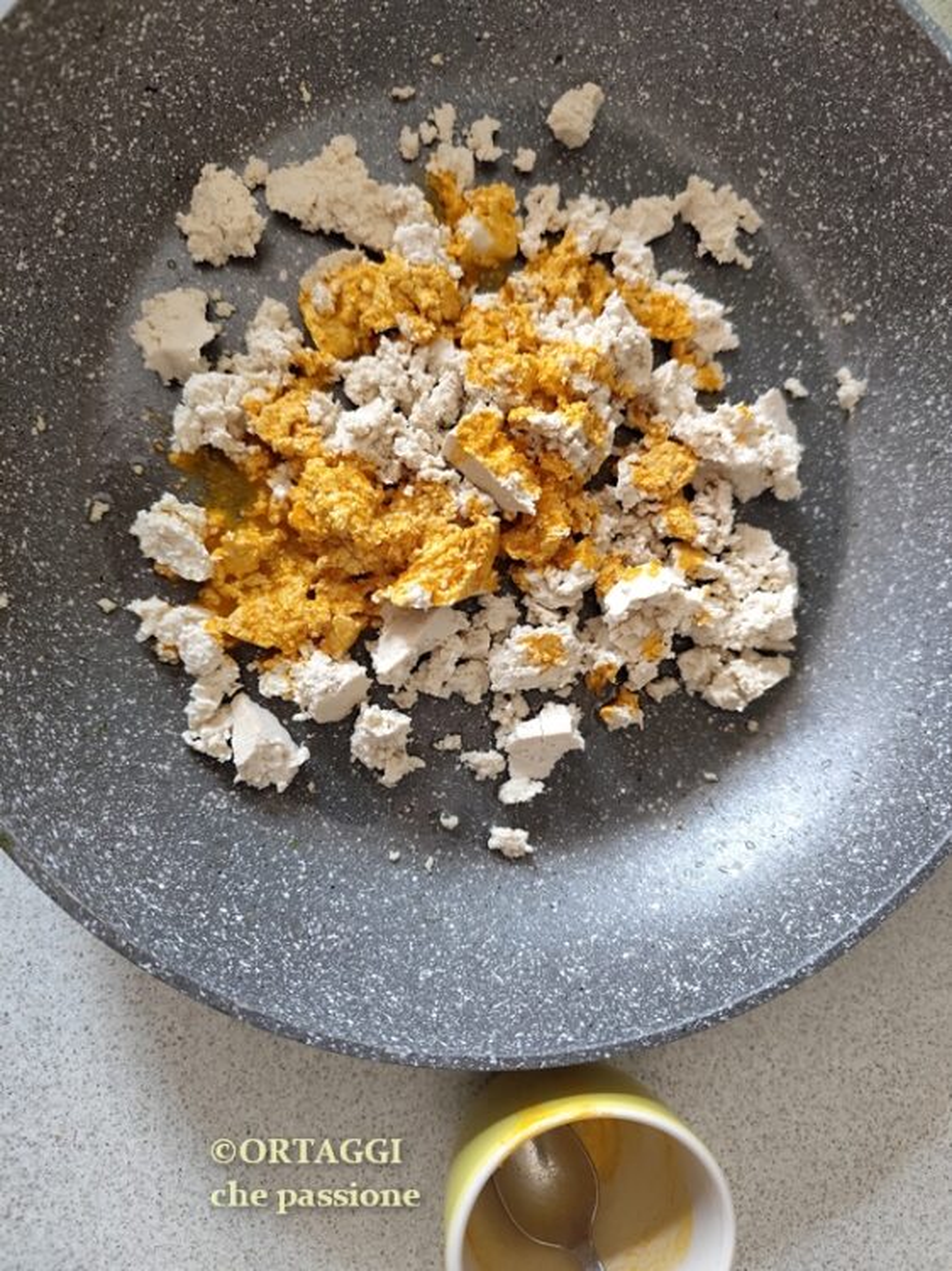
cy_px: 636
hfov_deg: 58.9
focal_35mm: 23
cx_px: 476
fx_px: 844
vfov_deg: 73.9
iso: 1250
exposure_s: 1/50
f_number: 1.65
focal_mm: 6.14
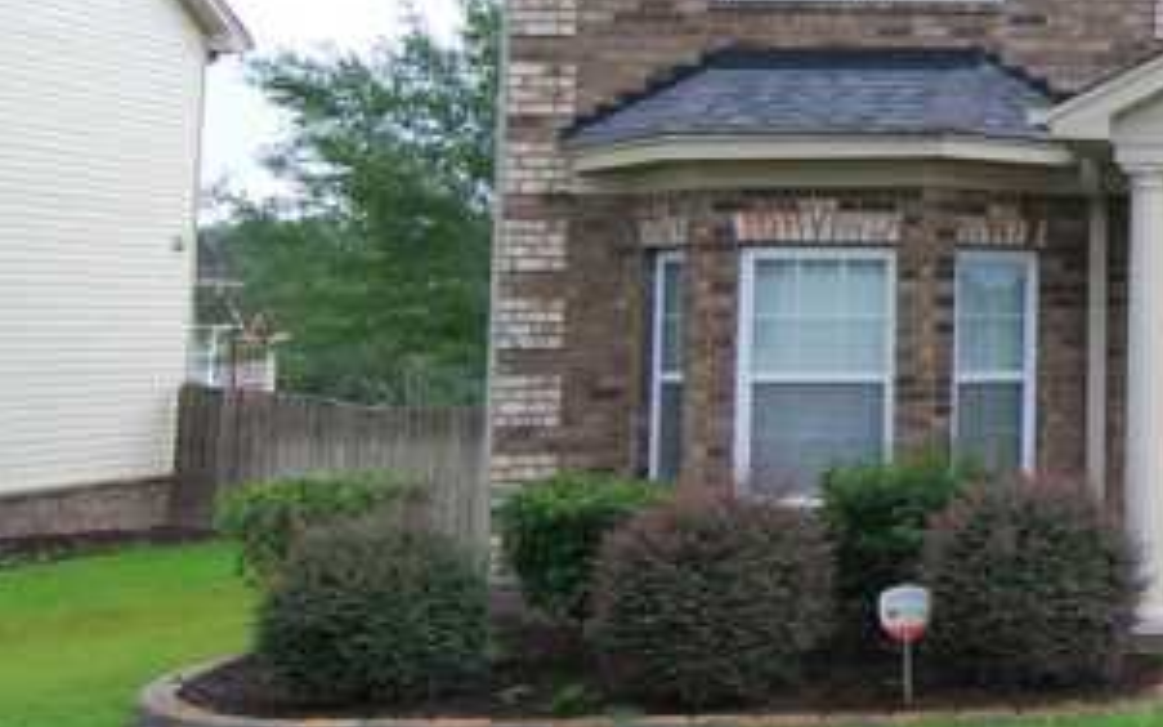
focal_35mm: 57
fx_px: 1806
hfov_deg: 28.6
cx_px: 1542
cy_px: 145
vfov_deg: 22.4
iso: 400
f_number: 4.5
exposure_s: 1/800
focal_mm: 14
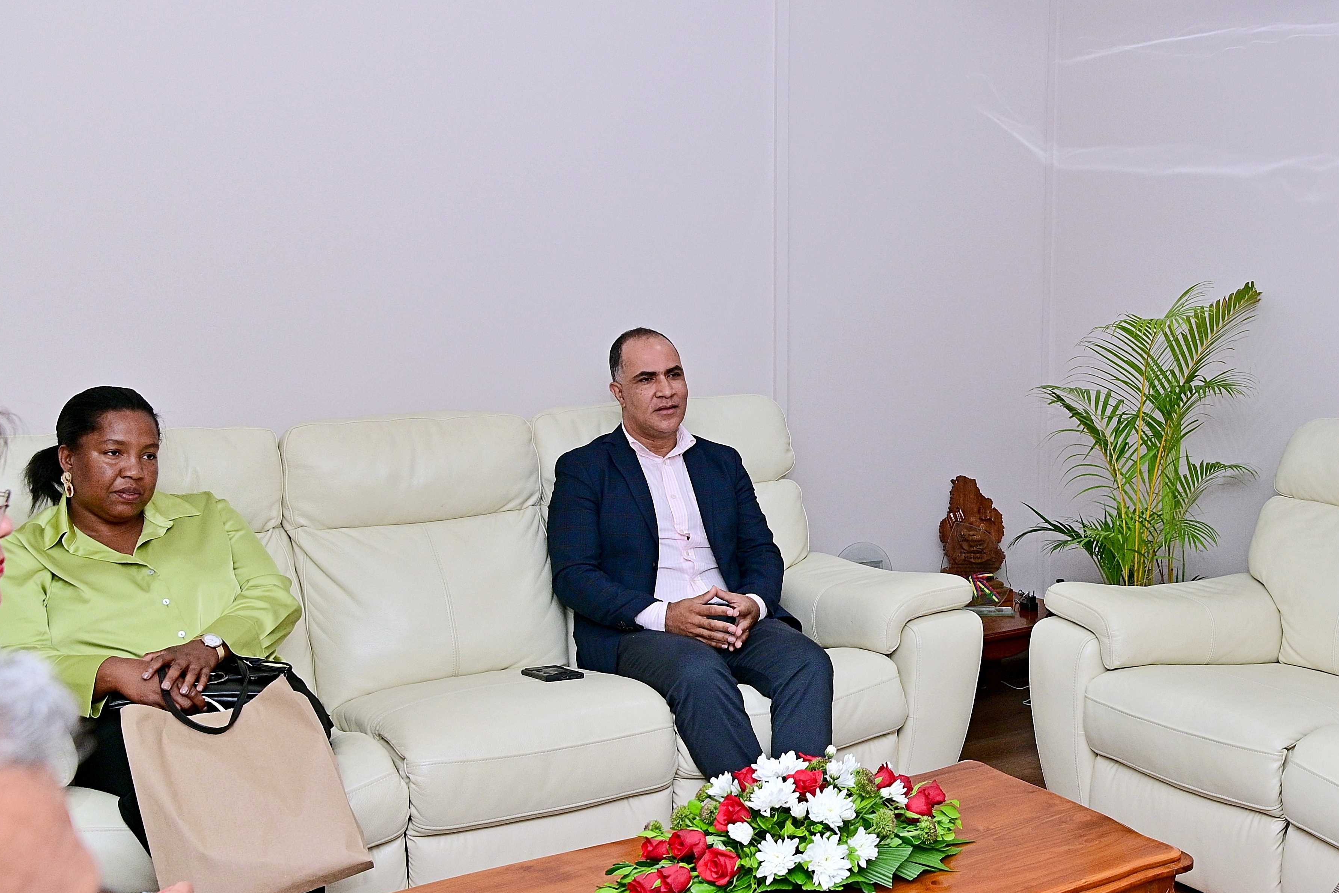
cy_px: 514
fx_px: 1488
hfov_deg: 46.0
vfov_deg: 33.3
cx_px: 1065
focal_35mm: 40
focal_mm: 24
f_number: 5.6
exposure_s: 1/200
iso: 800
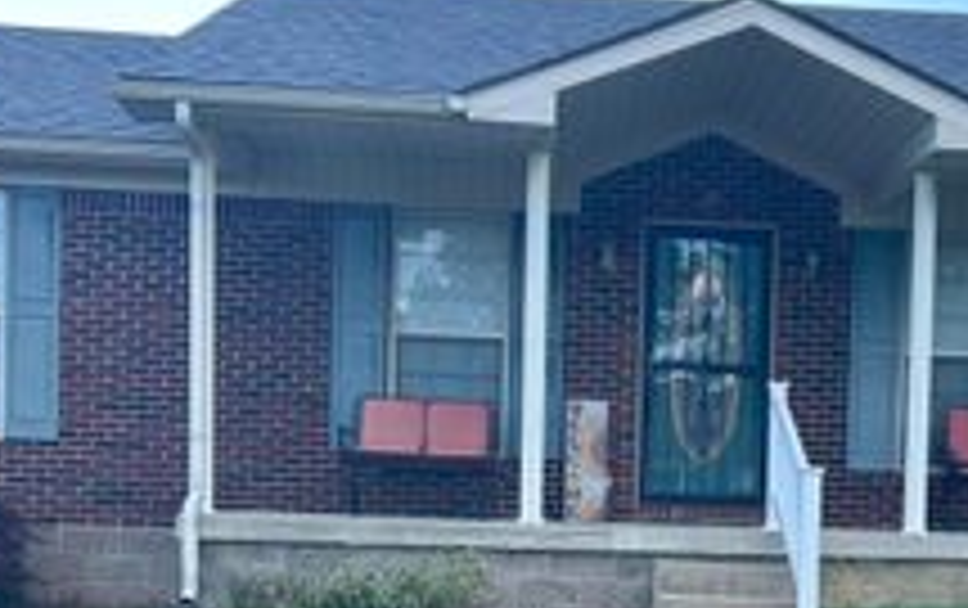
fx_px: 1691
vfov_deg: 19.9
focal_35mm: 64
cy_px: 570
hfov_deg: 31.5
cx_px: 698
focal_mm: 5.7
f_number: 1.5
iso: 50
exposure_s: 1/814
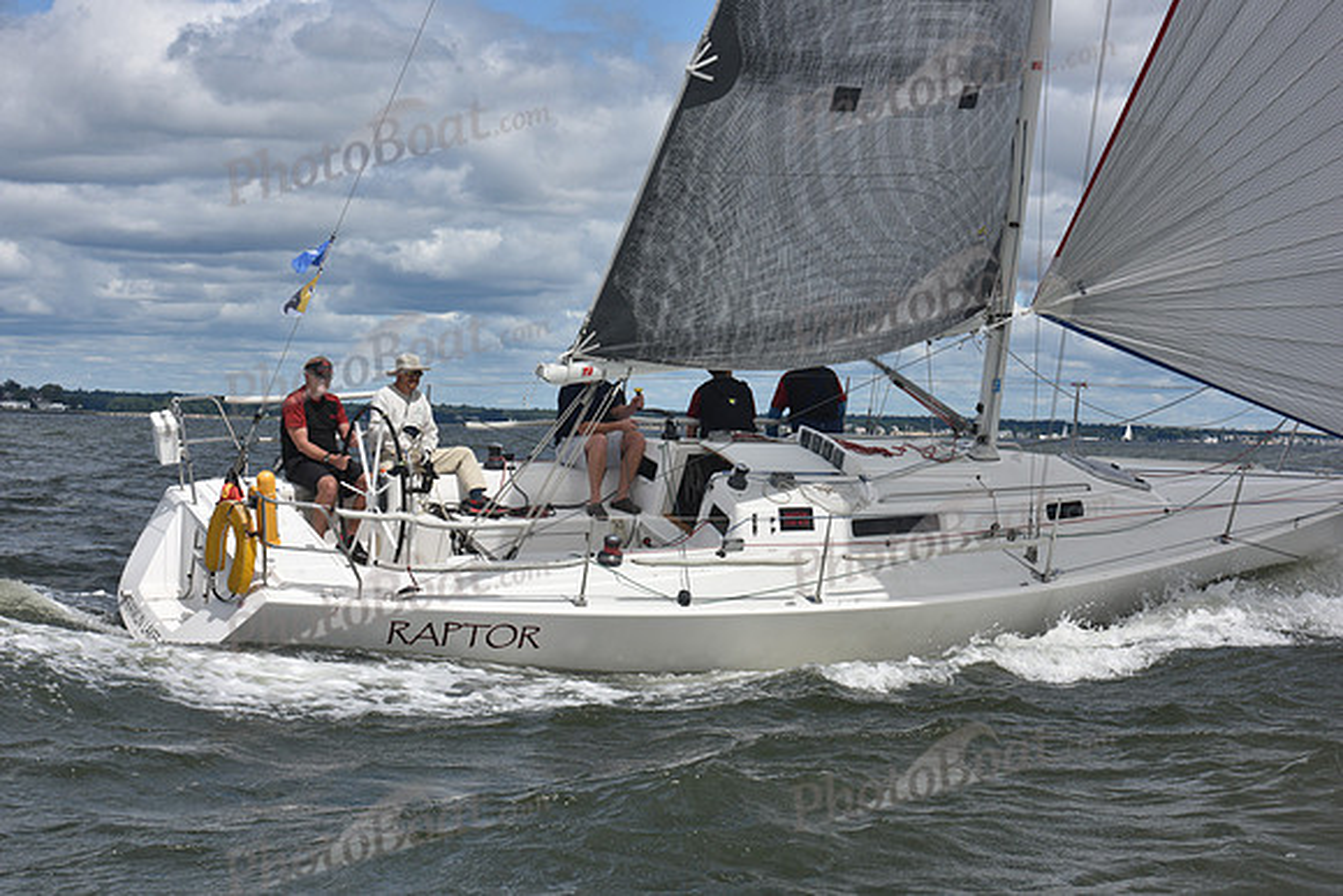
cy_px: 448
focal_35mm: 70
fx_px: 2612
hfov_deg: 28.8
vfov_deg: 19.5
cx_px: 672
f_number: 11
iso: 250
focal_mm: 70
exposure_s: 1/800
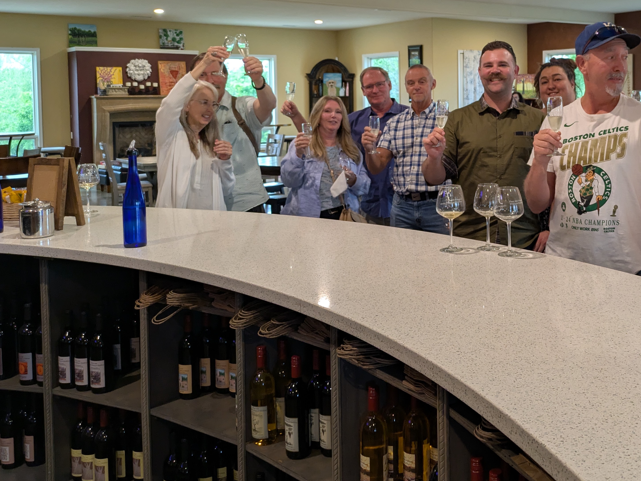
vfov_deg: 35.4
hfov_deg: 45.1
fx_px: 741
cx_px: 486
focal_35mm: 40
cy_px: 144
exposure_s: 1/40
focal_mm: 5.43
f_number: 1.89
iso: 248
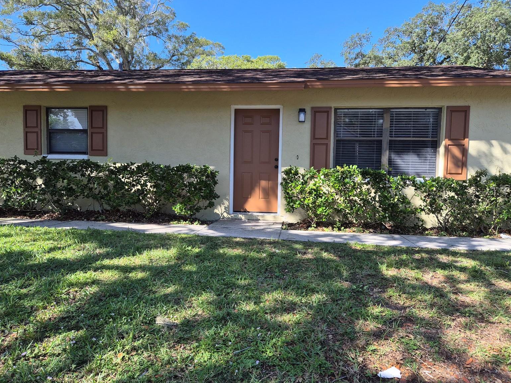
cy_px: 188
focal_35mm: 24
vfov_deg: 56.8
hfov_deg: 71.6
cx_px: 255
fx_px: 354
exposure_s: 1/1912
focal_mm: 5.4
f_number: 1.8
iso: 80
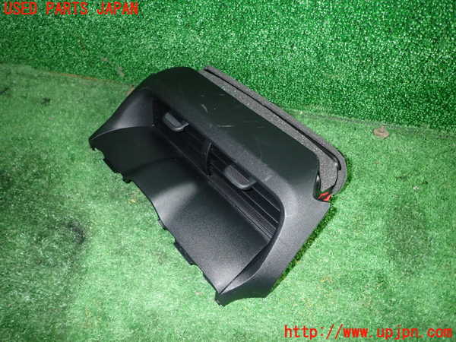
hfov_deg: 69.4
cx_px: 228
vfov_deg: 54.9
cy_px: 171
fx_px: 329
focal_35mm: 25
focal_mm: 4.5
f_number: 5.6
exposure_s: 1/30
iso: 400
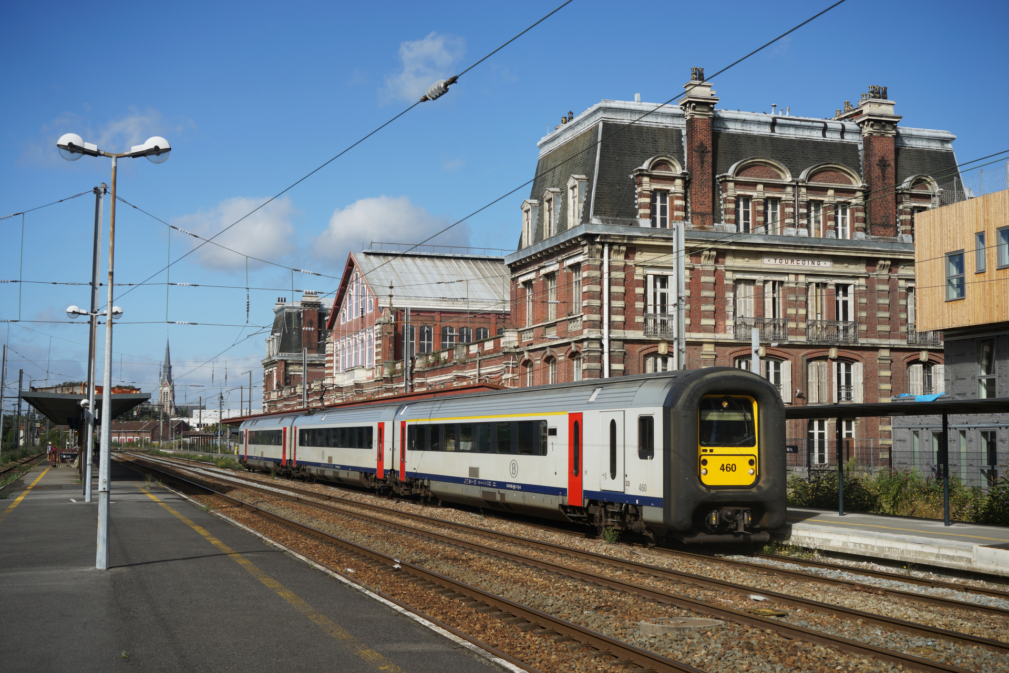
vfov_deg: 29.3
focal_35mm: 46
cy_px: 336
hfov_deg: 42.7
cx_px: 504
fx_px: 1289
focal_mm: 46
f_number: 5.6
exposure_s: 1/1000
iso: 125
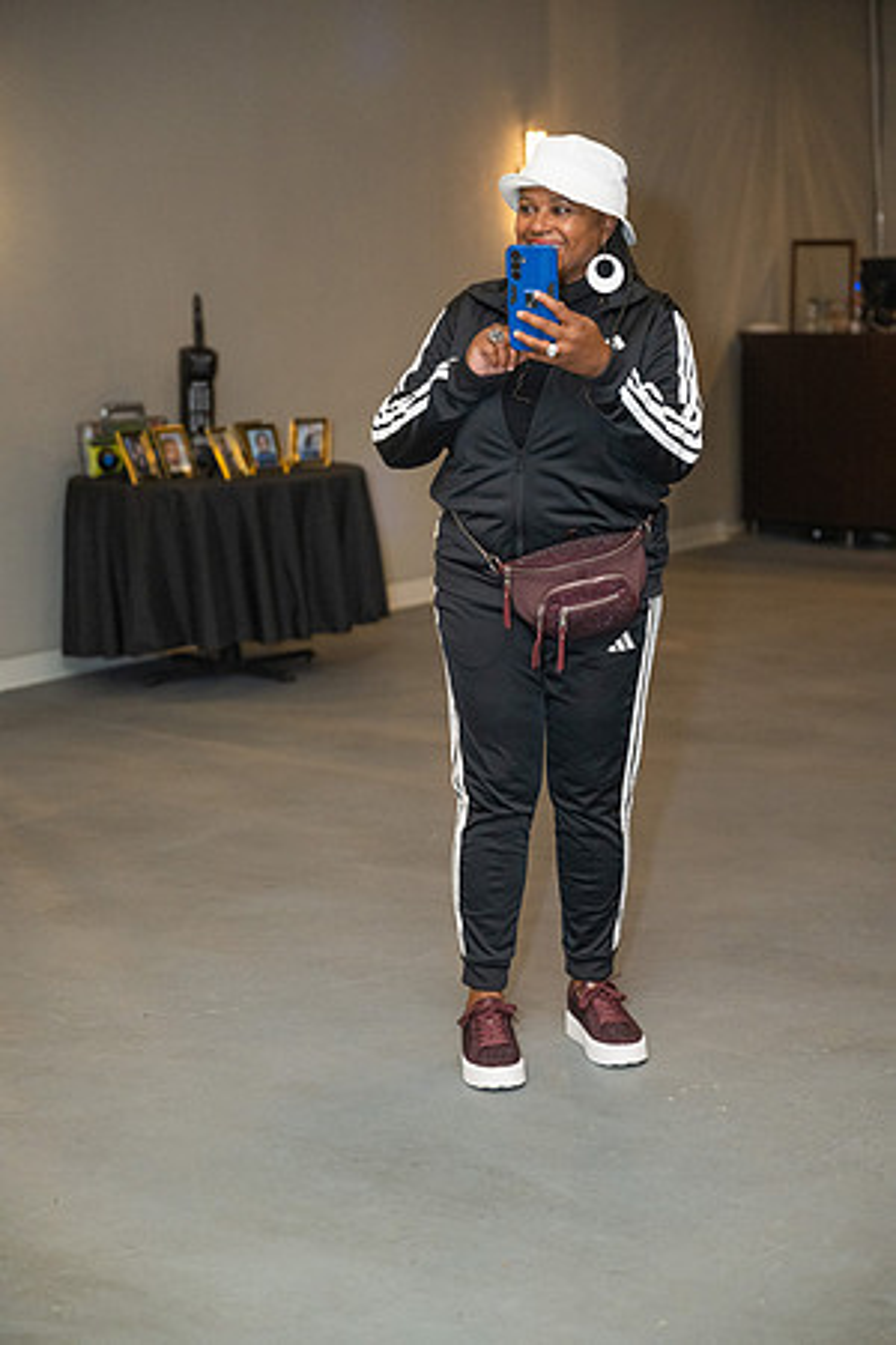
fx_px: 2464
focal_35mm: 66
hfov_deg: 20.6
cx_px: 448
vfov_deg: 30.5
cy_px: 672
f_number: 2.8
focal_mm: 66
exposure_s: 1/125
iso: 3200
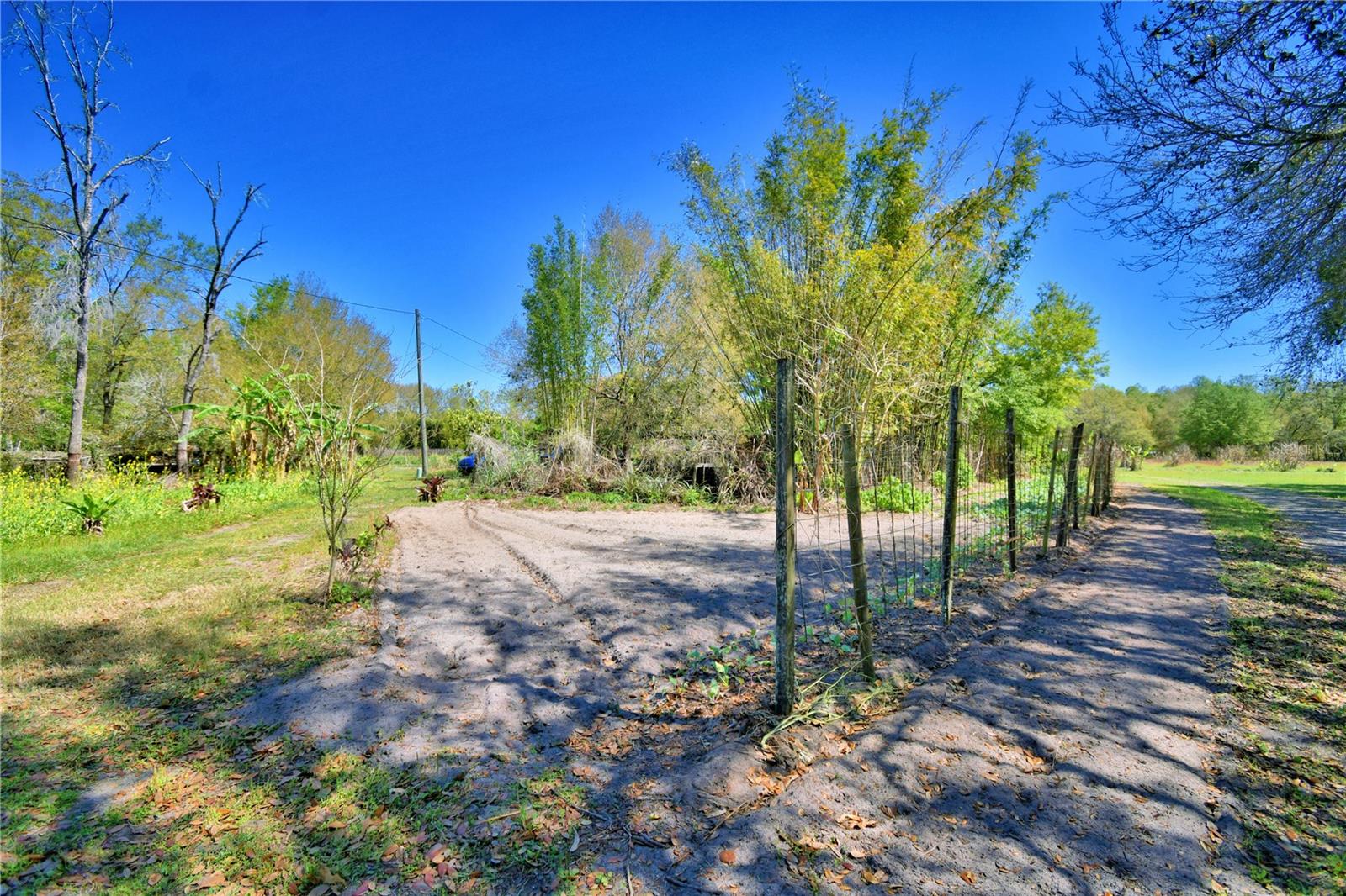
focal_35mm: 15
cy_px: 448
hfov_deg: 100.4
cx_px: 673
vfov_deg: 77.3
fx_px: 561
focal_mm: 10
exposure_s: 1/800
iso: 100
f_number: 4.5
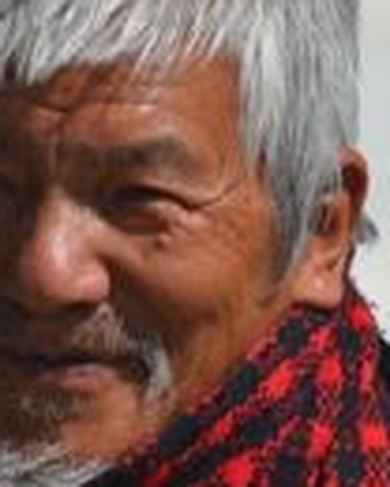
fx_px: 21036
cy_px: 255
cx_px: 161
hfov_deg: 1.1
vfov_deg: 1.3
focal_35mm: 1458
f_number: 5.6
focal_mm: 300
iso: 100
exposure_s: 1/800
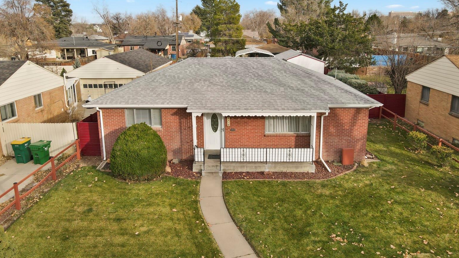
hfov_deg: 69.8
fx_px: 329
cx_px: 234
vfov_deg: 42.8
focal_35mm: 27
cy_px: 109
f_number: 2.8
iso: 100
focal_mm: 4.5
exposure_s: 1/200
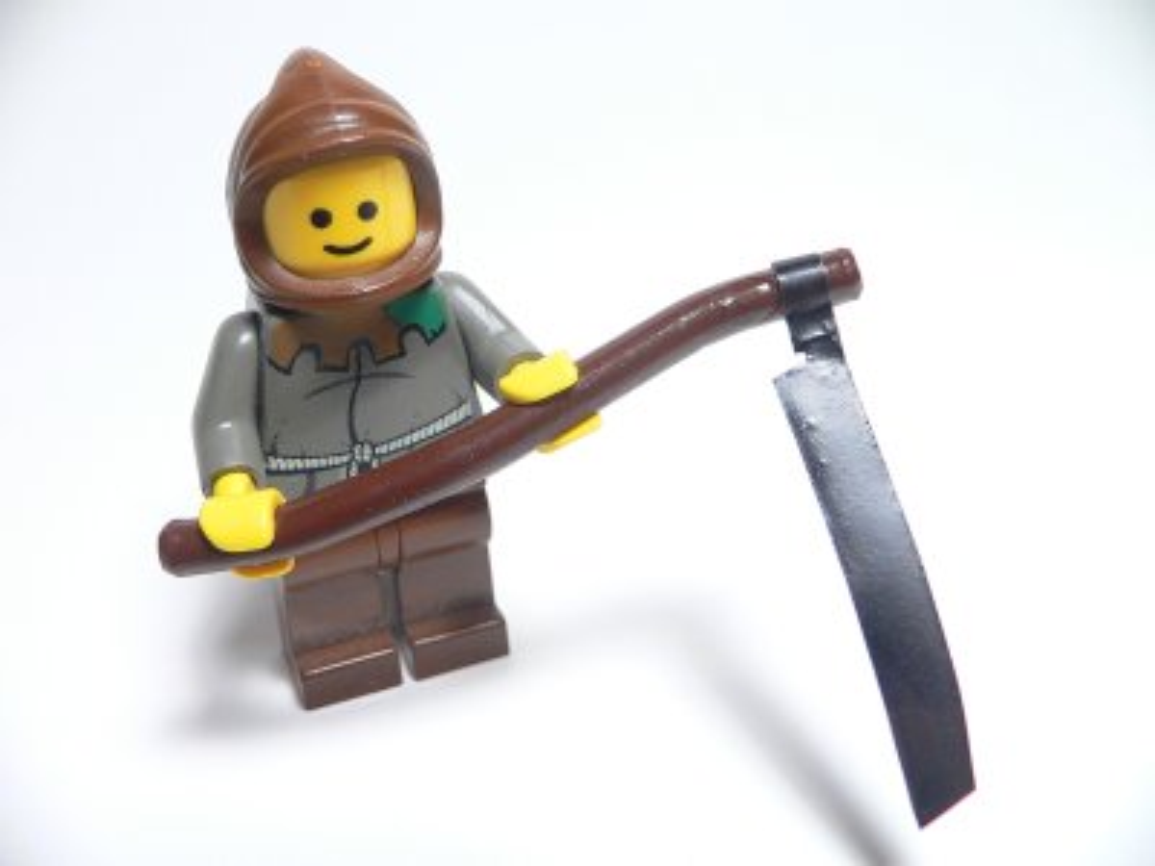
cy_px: 433
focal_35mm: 35
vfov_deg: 40.7
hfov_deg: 52.6
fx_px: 1168
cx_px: 578
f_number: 2.8
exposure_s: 1/40
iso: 100
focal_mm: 4.6
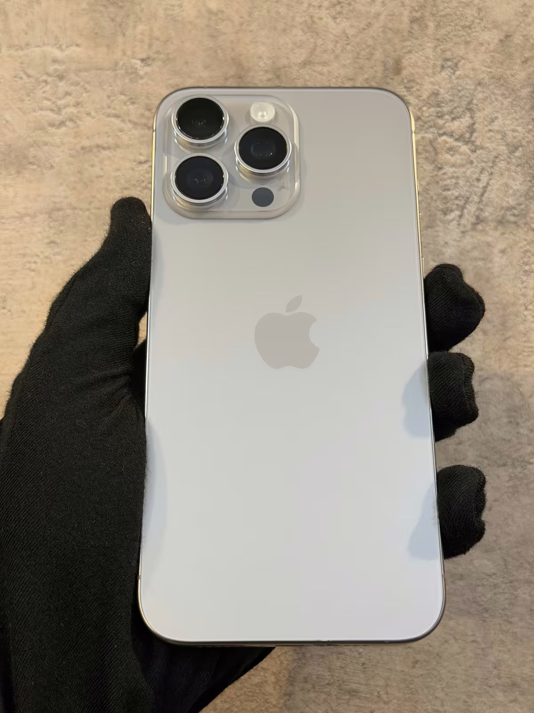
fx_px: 987
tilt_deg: +11.1
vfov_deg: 39.7
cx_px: 267
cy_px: 356
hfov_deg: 30.3
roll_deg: -1.8
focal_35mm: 48
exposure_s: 1/50
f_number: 1.78
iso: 100
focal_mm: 6.76
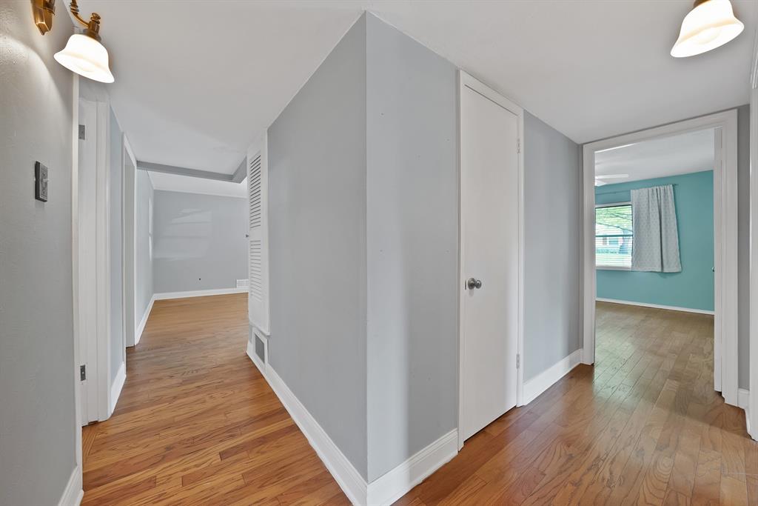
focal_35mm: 12
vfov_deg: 90.0
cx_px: 379
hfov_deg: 112.6
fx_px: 253
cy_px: 253
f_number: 9
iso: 640
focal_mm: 12
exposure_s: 1/1.25
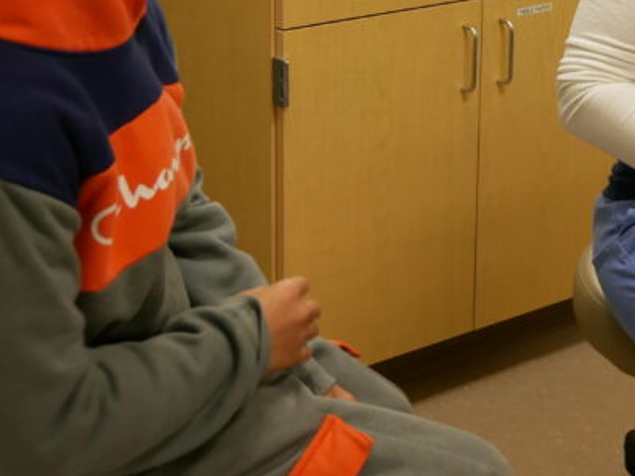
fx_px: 1614
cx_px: 499
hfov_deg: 22.0
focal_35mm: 88
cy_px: 31
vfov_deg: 16.5
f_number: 3.8
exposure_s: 1/60
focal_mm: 17
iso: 640
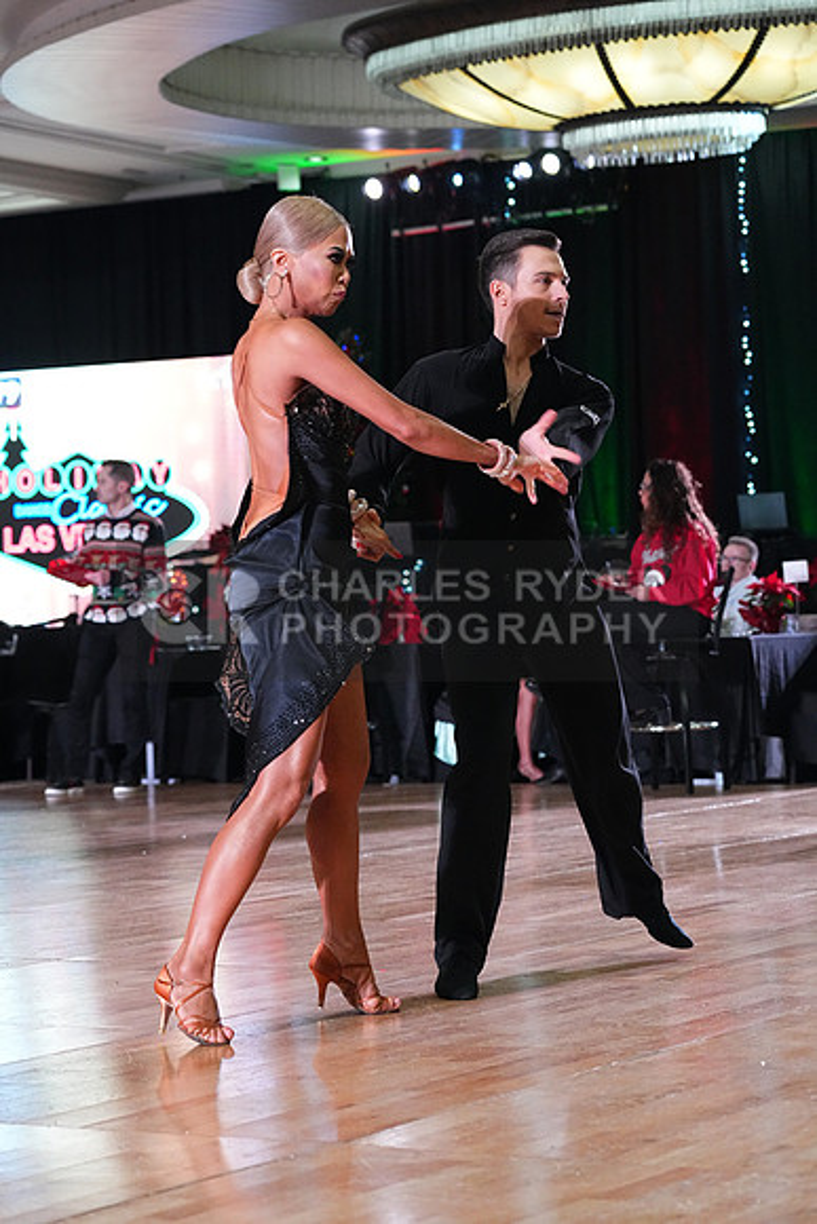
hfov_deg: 15.2
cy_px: 612
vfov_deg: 22.6
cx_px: 408
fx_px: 3062
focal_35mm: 90
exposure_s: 1/400
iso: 8000
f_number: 5
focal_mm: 90
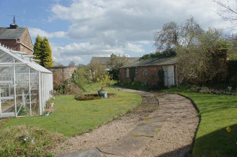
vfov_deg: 47.8
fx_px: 178
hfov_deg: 67.4
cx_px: 118
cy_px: 78
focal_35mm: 27
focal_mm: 18
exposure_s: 1/320
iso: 200
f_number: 7.1
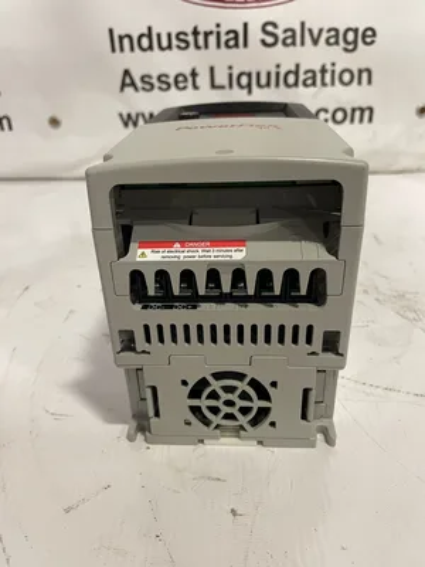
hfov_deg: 53.1
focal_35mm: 26
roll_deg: +2.3
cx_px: 212
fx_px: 426
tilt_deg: -28.6
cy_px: 284
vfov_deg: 67.3
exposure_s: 1/60
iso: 200
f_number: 1.6
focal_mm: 4.2
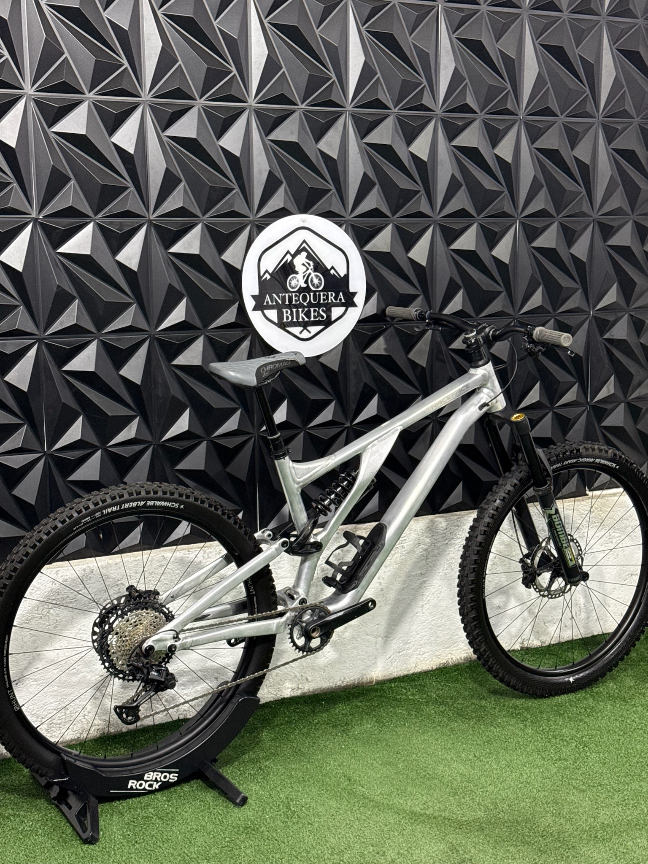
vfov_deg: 39.7
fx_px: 1198
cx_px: 324
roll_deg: -0.8
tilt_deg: -8.9
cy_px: 432
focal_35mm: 48
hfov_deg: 30.3
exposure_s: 1/60
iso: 160
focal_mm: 6.76
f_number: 1.78
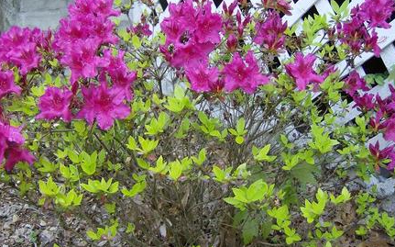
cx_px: 200
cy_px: 101
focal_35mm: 39
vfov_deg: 32.7
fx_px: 420
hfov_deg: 50.4
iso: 100
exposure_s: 1/155
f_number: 2.8
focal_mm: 6
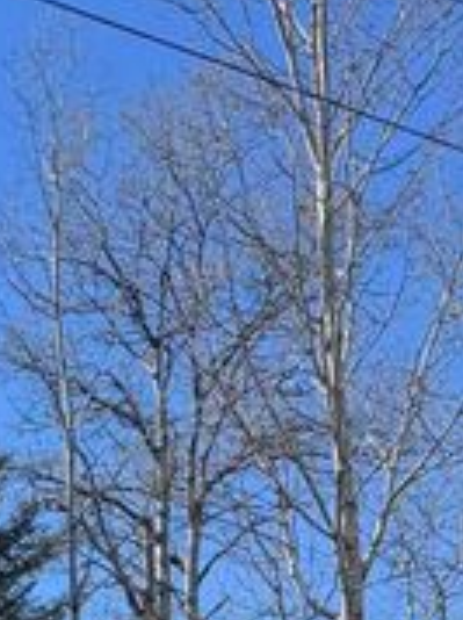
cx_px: -404
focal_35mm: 90
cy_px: 1050
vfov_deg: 18.2
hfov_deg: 14.2
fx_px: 1609
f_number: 1.78
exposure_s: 1/2710
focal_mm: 6.76
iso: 80
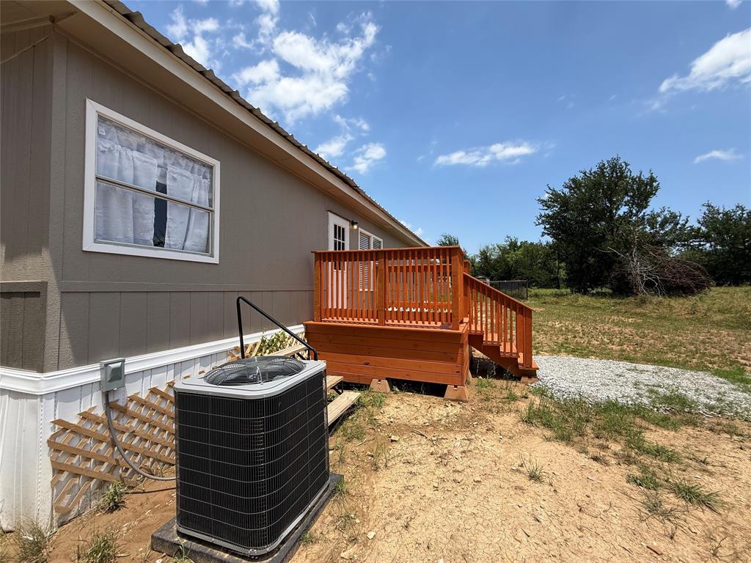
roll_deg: -0.5
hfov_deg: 102.1
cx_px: 376
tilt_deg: +2.4
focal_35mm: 14
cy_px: 282
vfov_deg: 85.7
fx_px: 304
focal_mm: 2.22
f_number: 2.2
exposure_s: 1/1795
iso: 50
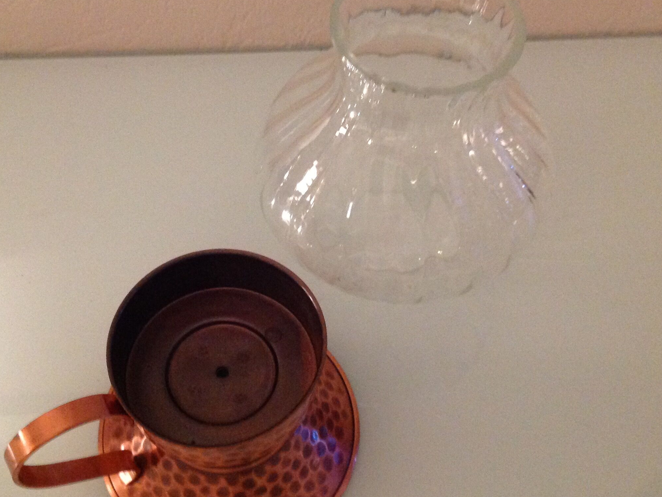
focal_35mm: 45
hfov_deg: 42.0
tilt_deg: -57.1
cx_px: 282
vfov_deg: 32.2
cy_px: 241
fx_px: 861
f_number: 2.4
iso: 500
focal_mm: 4.28
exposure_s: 1/17
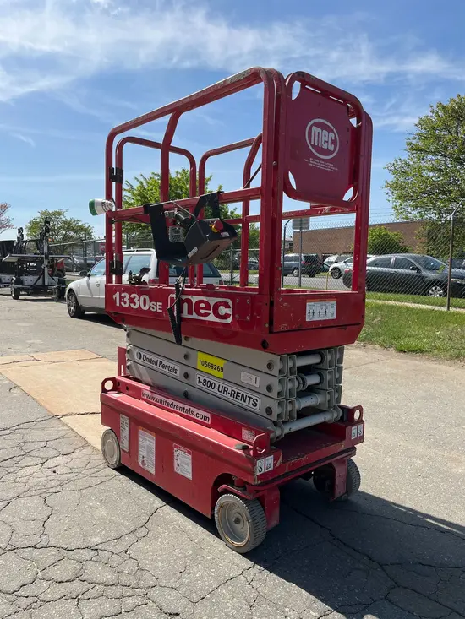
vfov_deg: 67.3
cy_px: 310
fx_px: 466
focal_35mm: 26
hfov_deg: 53.1
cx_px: 232
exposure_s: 1/4016
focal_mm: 5.1
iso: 50
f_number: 1.6
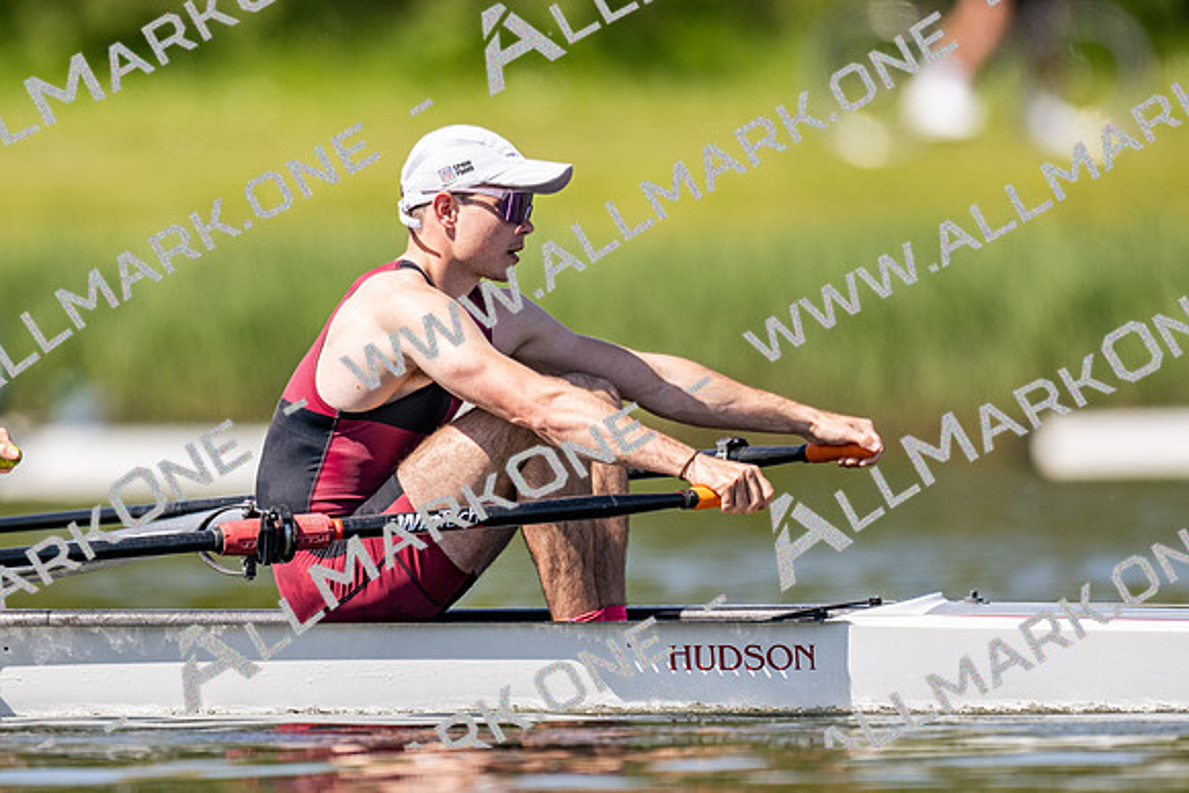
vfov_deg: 1.5
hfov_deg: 2.3
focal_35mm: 900
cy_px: 396
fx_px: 29746
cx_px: 594
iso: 250
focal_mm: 600
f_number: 4
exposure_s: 1/2500
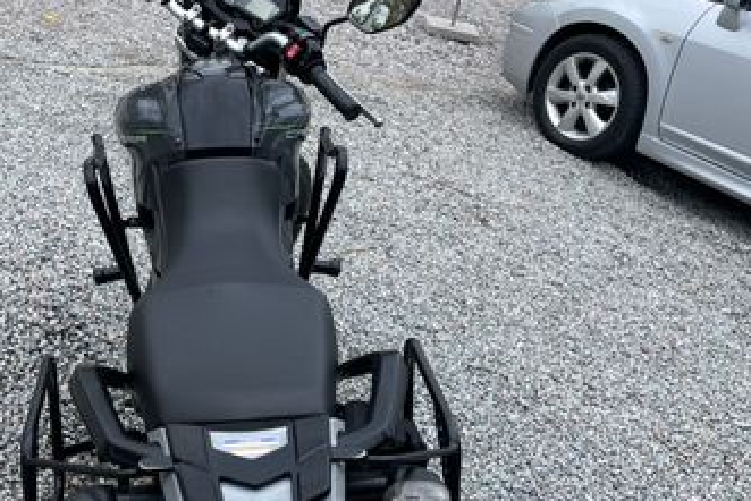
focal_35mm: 37
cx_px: 231
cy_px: 213
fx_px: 772
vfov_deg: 35.9
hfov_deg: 50.6
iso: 32
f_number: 1.6
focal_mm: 5.1
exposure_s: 1/867
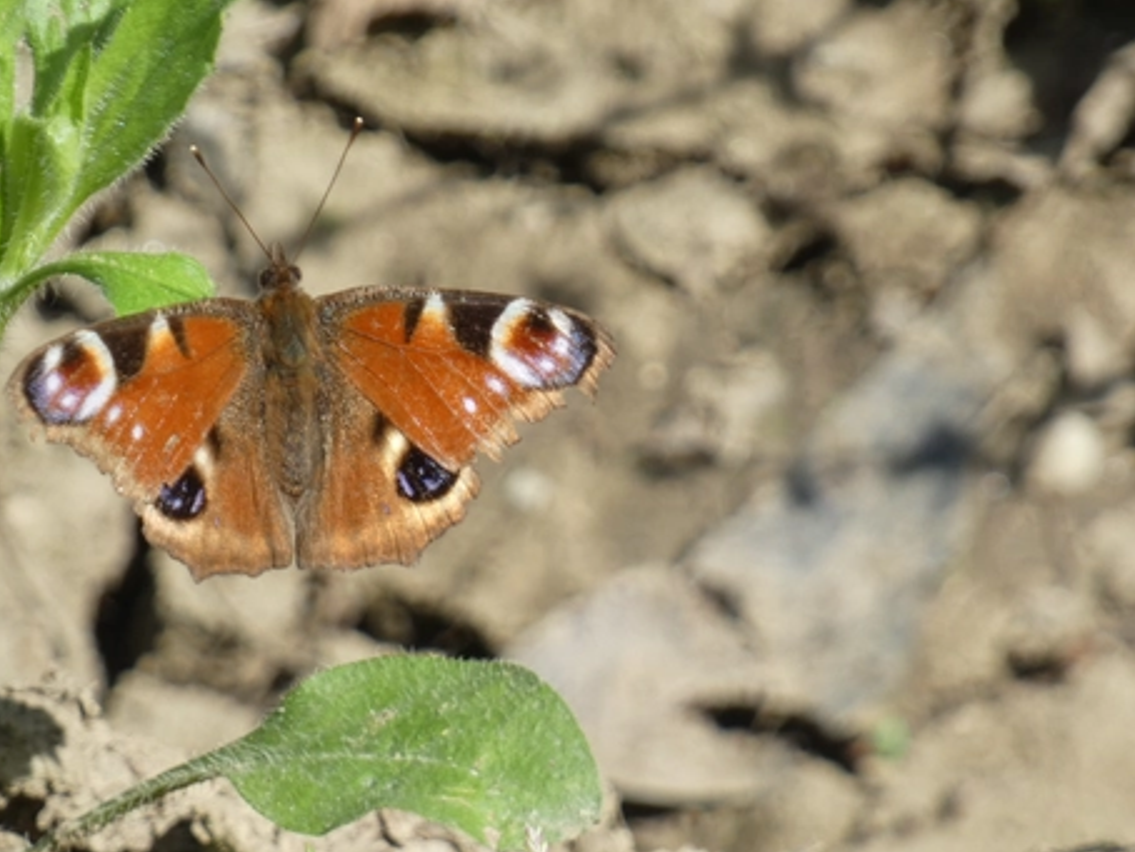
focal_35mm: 1038
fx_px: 34052
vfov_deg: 1.4
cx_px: 405
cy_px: 397
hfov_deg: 1.9
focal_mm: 132.1
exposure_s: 1/250
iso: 80
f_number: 5.6
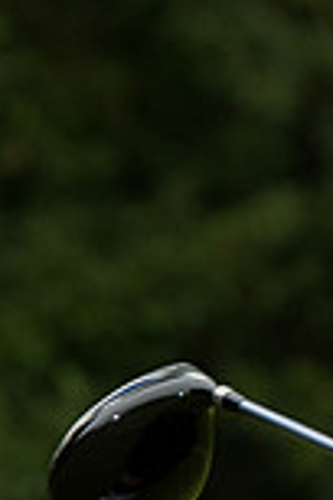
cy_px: 474
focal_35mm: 752
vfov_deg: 2.7
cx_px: 818
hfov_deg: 1.8
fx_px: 10433
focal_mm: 155
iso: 800
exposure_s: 1/200
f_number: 7.1
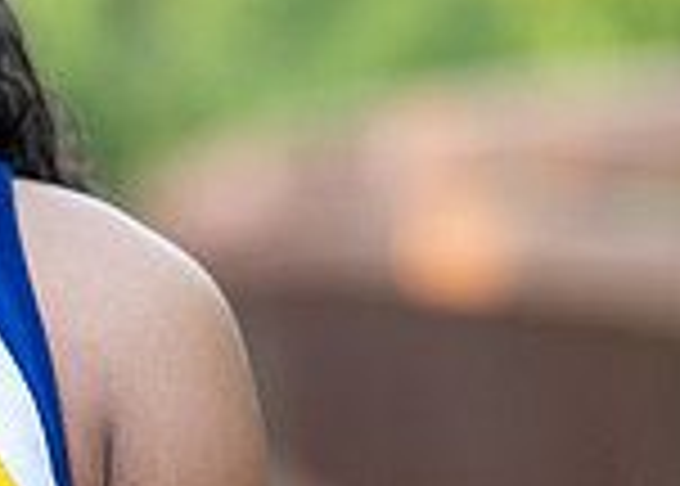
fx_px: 4714
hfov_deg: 8.1
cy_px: 154
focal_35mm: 244
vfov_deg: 5.9
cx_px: -256
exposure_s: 1/500
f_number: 1.2
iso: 320
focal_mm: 50
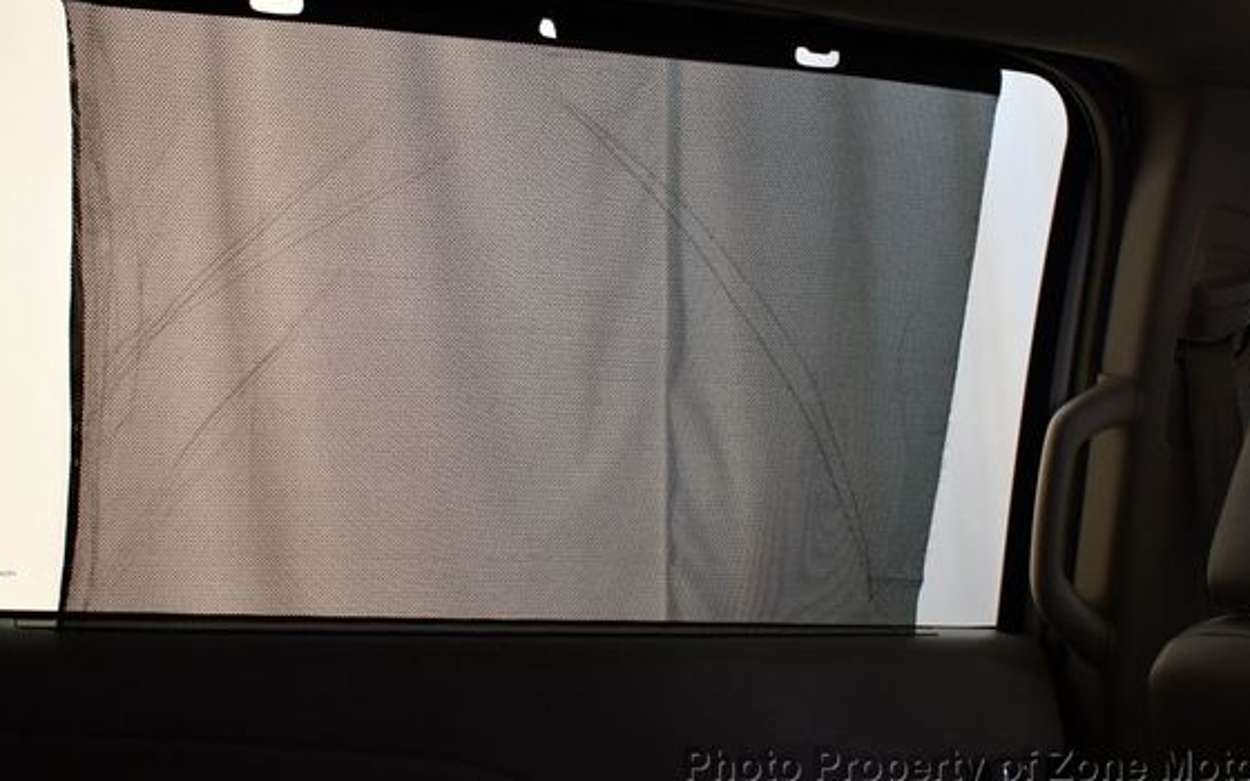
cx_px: 656
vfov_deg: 30.5
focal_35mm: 42
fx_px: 1431
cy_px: 330
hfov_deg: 47.2
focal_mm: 18
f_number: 3.5
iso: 1000
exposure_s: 1/125
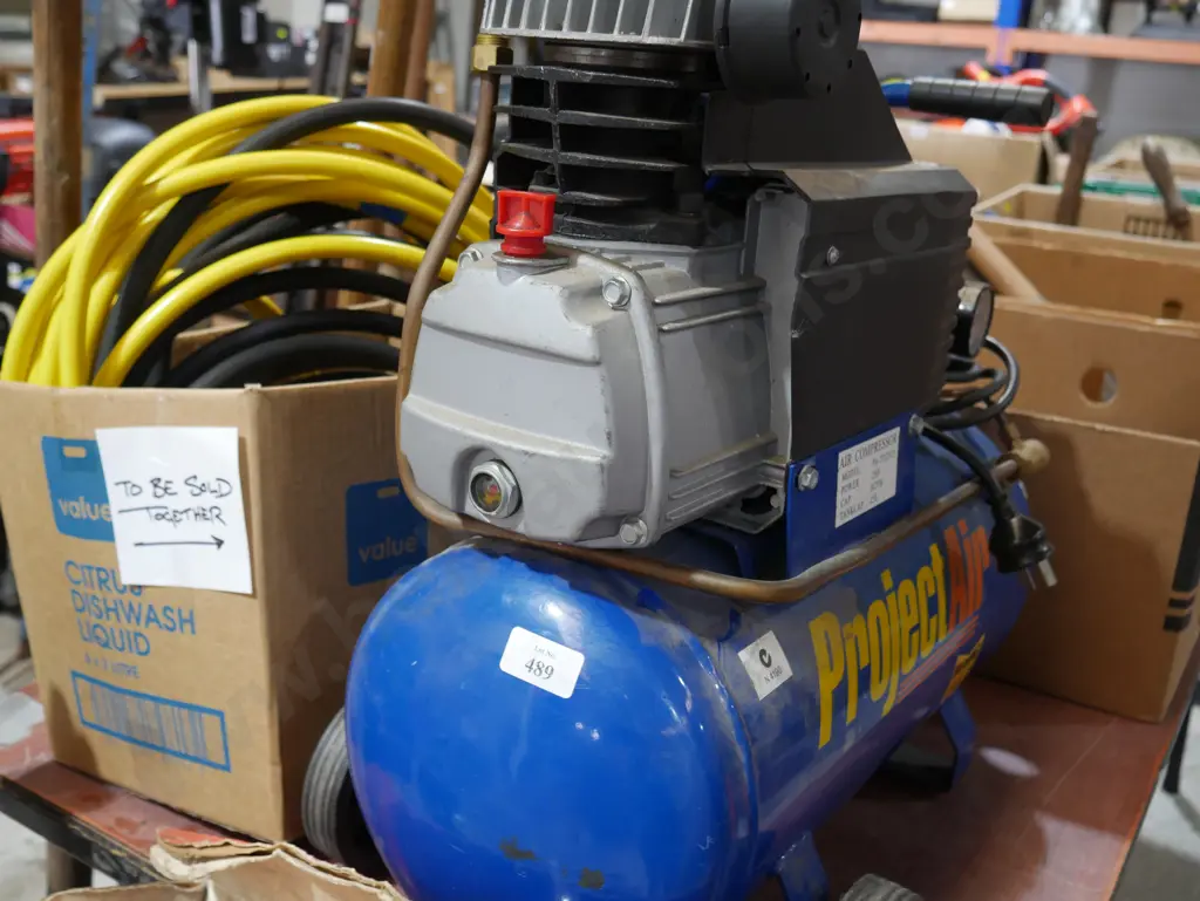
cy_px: 450
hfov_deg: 49.0
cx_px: 600
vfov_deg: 37.8
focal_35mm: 38
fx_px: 1318
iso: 640
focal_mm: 19
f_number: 4.1
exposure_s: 1/60
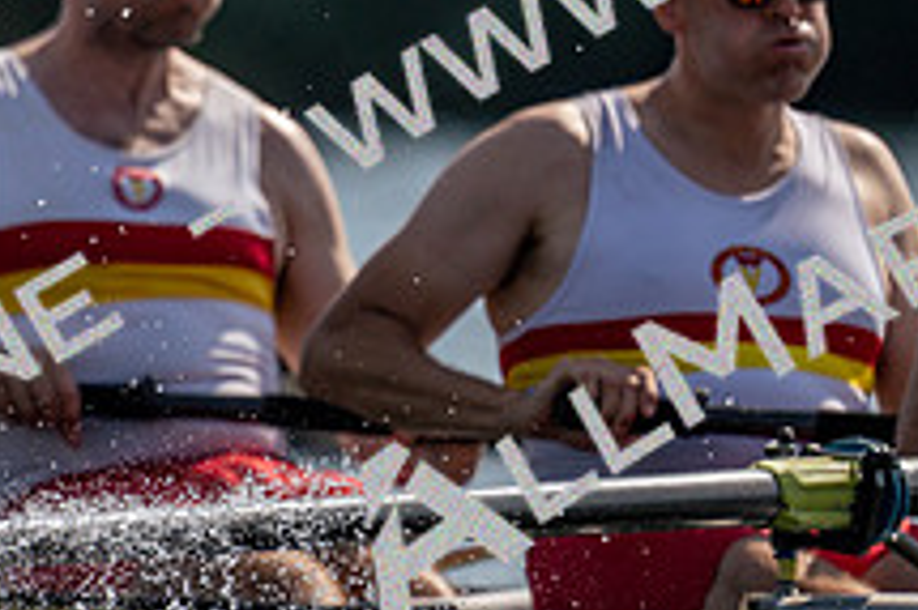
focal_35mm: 1622
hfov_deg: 1.3
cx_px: -4
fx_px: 41328
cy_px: 241
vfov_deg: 0.8
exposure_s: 1/1600
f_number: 6.3
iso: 160
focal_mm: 600
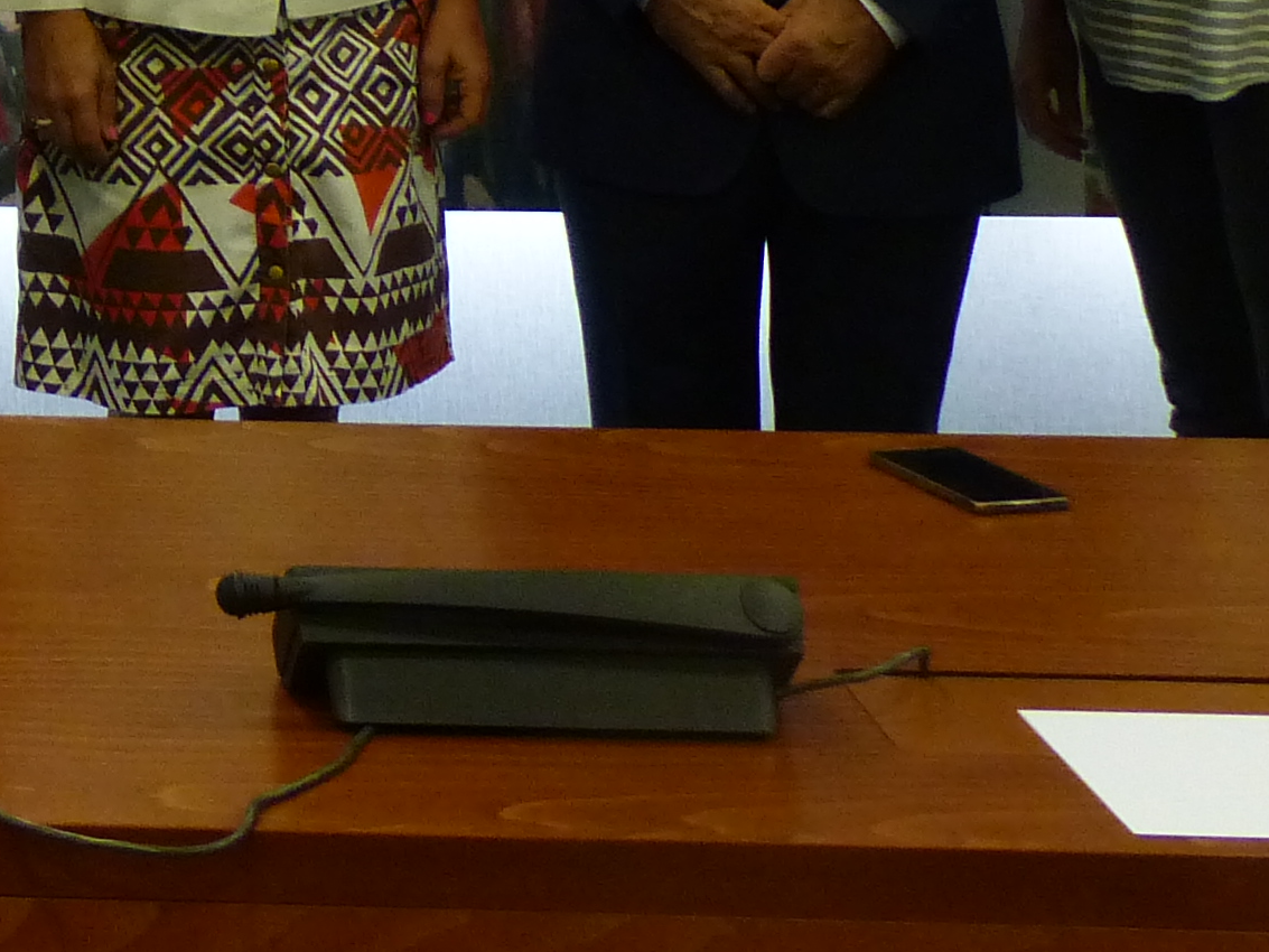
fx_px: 4143
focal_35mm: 113
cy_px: -597
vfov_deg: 12.3
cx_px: -642
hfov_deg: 16.0
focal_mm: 5.7
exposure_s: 1/60
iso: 320
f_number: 2.8
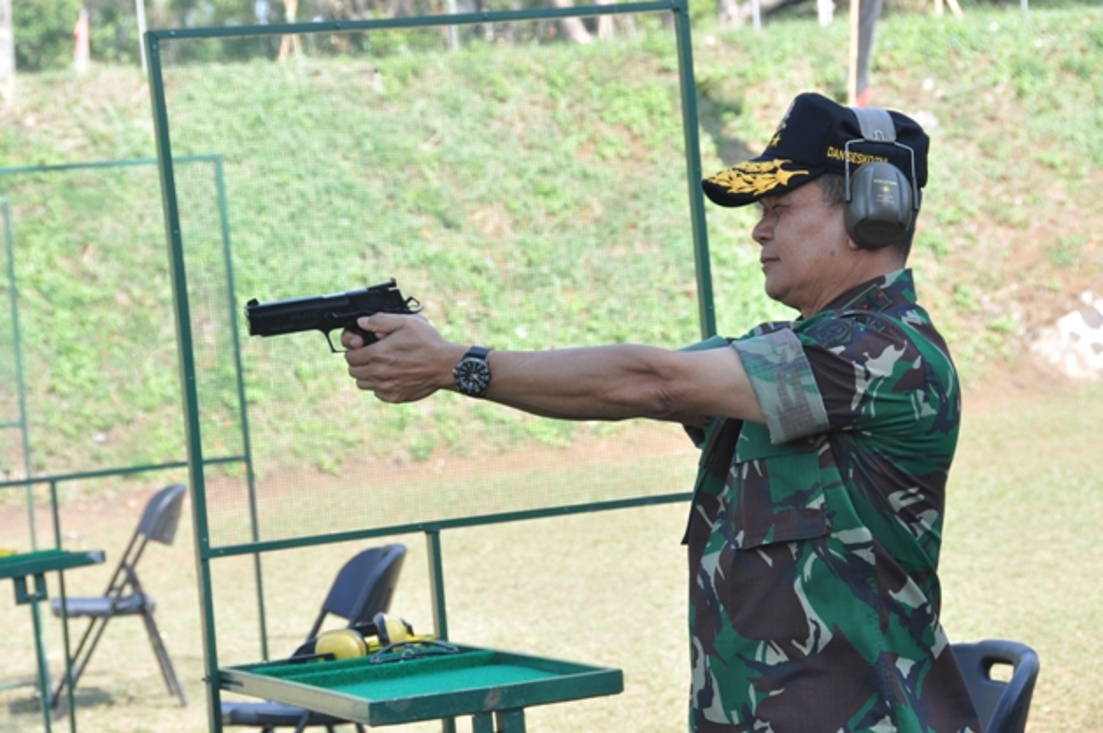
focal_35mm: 115
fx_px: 3505
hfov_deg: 17.9
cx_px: 551
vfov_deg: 11.9
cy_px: 362
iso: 200
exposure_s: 1/100
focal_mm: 75
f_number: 8
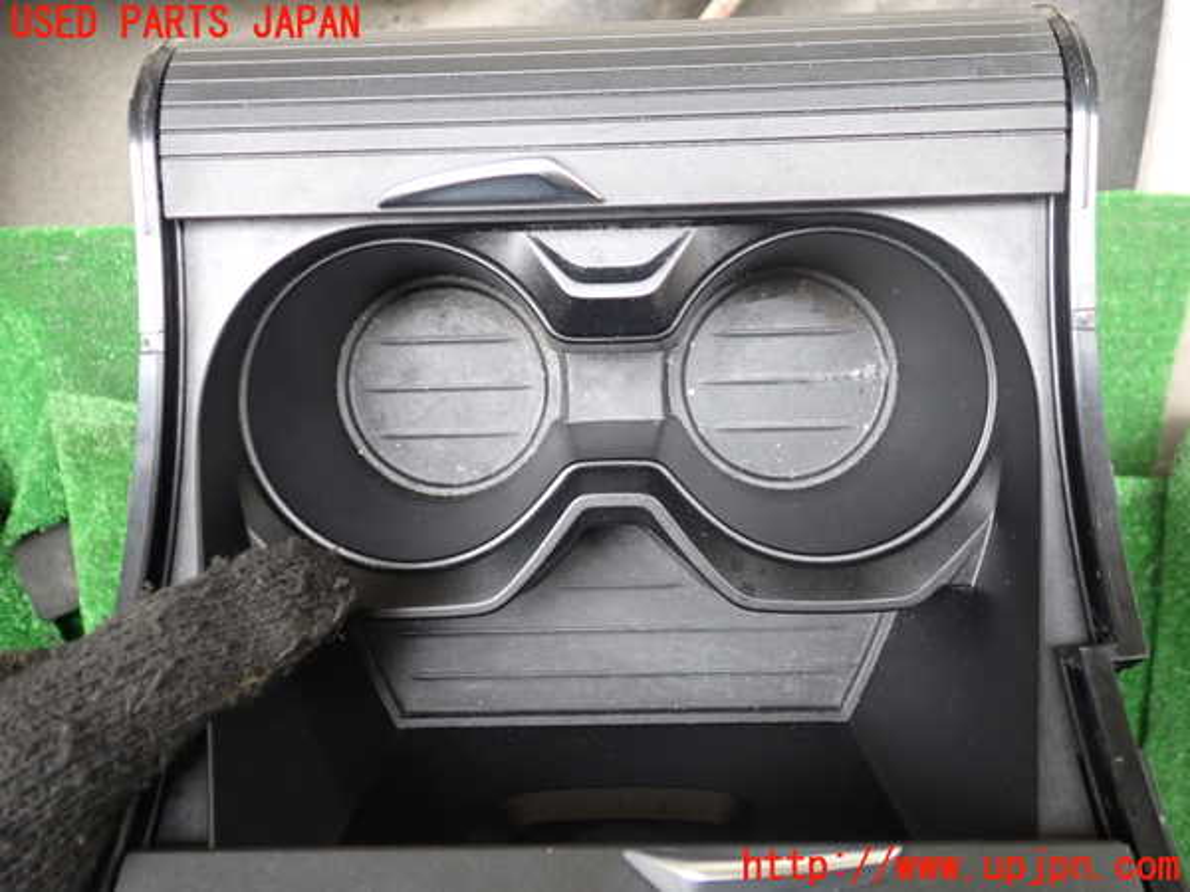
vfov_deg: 46.8
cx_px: 595
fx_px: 1031
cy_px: 446
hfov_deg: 60.0
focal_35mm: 30
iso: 250
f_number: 2.3
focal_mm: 5.4
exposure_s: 1/30
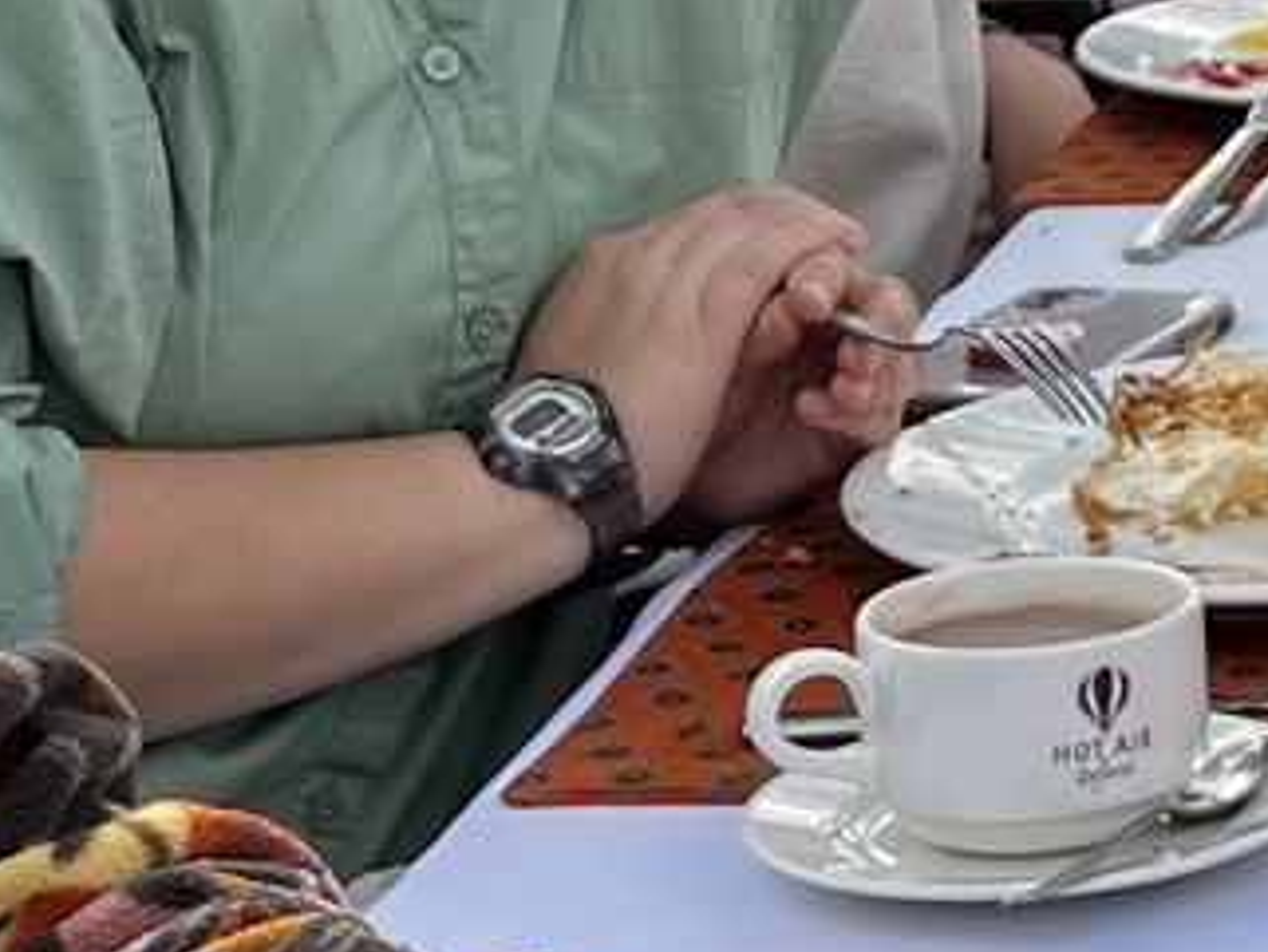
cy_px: -273
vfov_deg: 9.0
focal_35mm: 162
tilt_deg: -9.2
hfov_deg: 11.5
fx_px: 5936
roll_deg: -0.3
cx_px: 2133
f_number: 1.5
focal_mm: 5.7
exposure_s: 1/3077
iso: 50
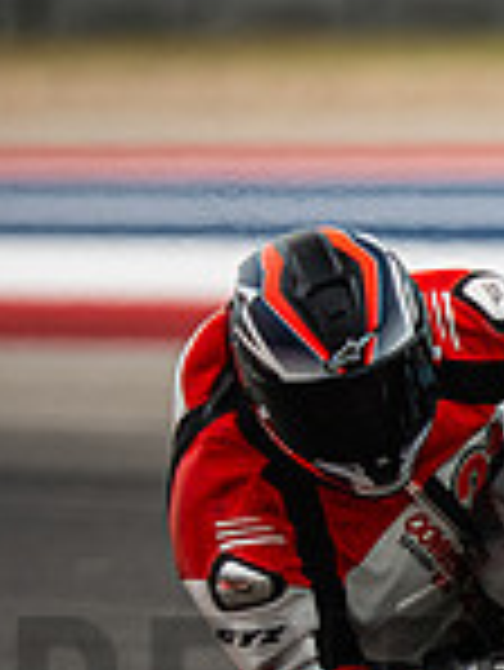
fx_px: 21789
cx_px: 963
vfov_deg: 1.8
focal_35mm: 1124
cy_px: 744
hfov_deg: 1.3
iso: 400
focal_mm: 200
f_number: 2
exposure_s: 1/5000
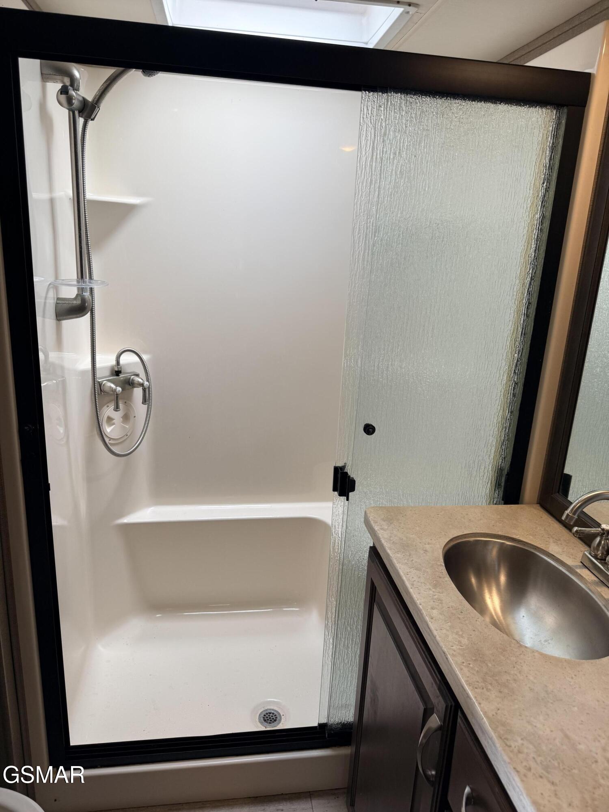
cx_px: 304
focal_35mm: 24
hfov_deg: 56.8
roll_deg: -1.0
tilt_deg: -16.4
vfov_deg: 71.6
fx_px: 563
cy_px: 406
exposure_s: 1/121
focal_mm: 6.76
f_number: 1.78
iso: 80
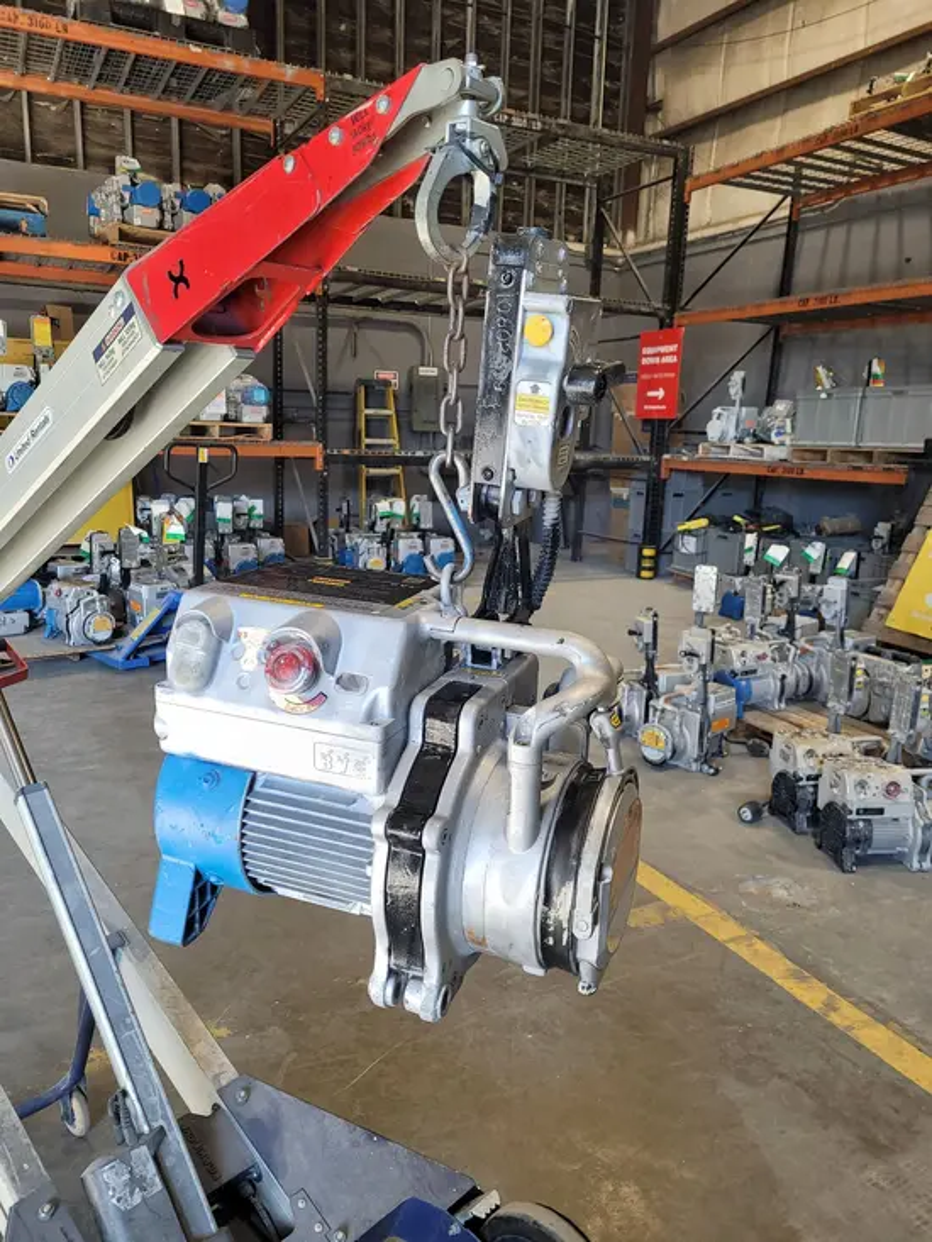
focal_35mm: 26
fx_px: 933
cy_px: 621
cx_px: 466
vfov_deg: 67.3
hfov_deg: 53.1
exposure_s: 1/120
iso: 125
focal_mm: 5.4
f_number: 1.8
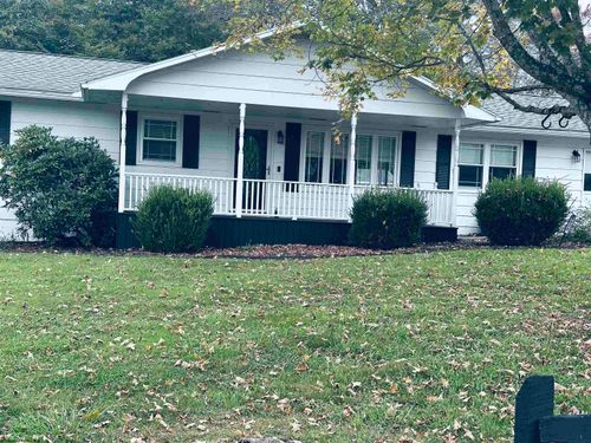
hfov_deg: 39.7
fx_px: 820
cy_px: 222
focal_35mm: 48
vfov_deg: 30.3
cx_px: 296
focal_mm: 6.86
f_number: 1.78
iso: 64
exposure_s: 1/501
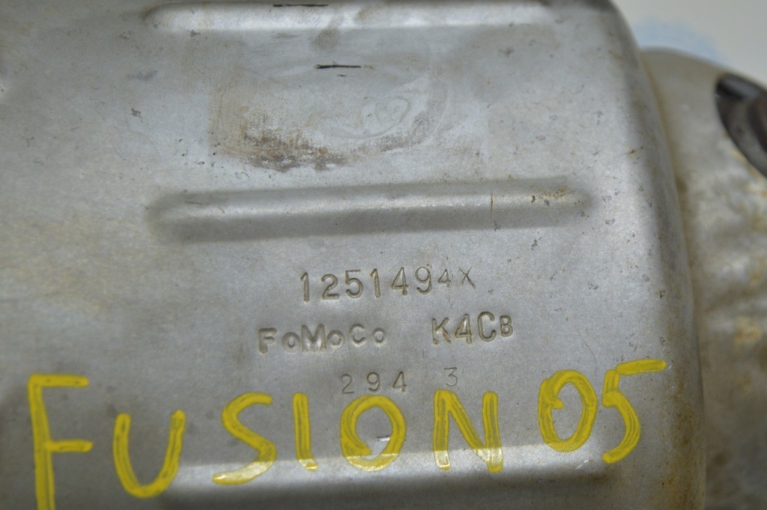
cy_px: 255
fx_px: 1756
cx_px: 384
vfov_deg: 16.5
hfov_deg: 24.6
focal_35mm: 82
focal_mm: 55
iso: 400
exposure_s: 1/60
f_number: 5.6
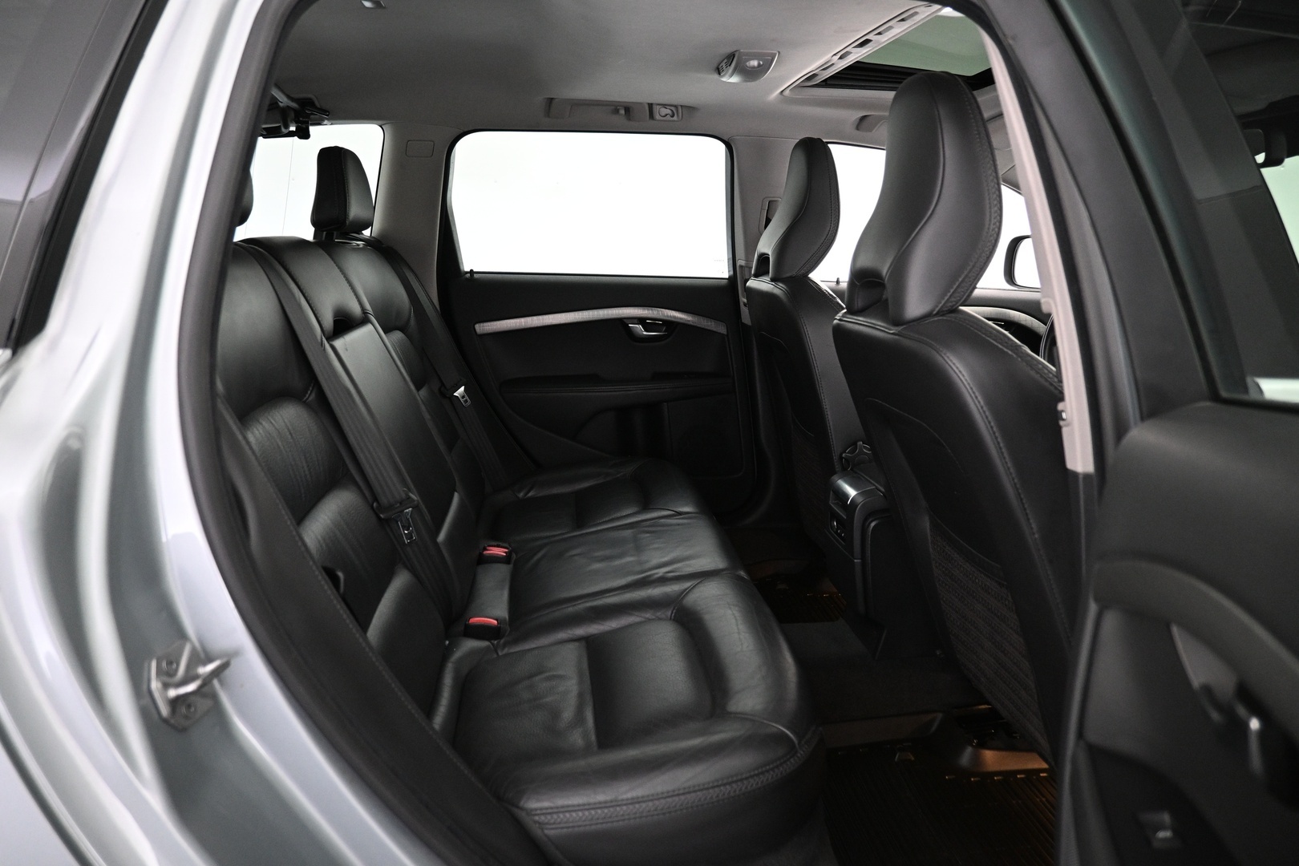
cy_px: 433
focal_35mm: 24
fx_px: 866
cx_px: 650
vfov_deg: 53.1
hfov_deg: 73.7
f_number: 3.5
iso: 1600
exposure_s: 1/20
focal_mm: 16
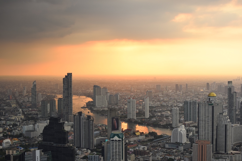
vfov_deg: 25.8
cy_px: 80
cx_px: 121
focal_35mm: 52
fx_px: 353
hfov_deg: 37.8
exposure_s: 1/250
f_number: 3.5
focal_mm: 35
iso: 100
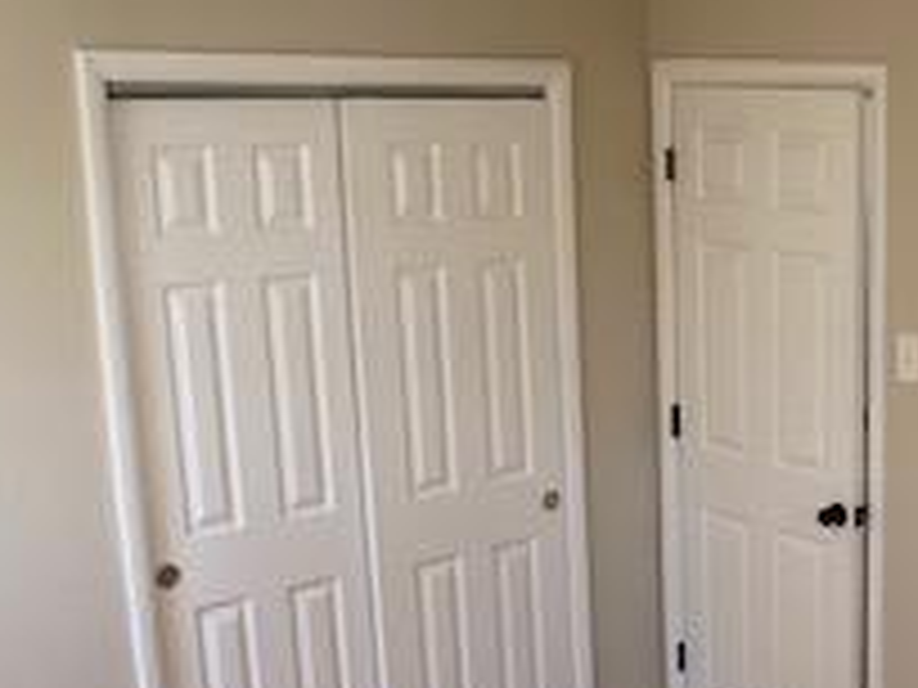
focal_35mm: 88
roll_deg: -0.8
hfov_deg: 21.1
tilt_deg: -13.7
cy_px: 612
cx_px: 1030
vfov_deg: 16.6
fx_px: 2334
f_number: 1.8
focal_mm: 3.99
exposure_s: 1/121
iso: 64
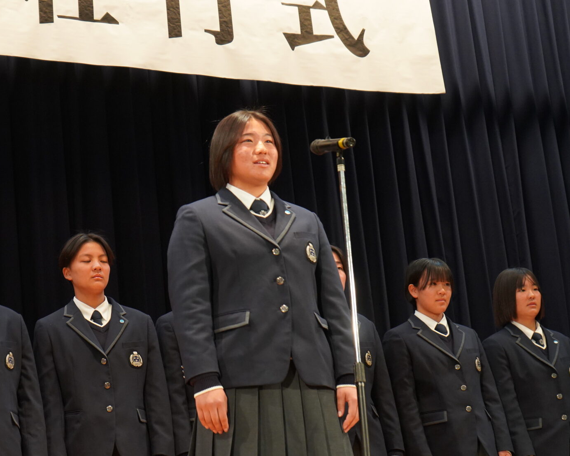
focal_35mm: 91
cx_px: 178
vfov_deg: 16.9
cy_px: 197
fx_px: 1535
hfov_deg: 20.9
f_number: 5.6
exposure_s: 1/160
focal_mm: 70
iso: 4000
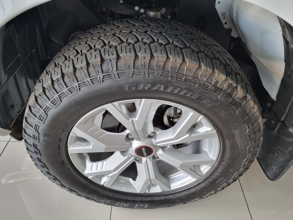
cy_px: 110
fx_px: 220
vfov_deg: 53.1
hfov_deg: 67.3
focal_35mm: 26
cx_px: 146
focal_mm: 5.4
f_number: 1.8
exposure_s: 1/100
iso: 160
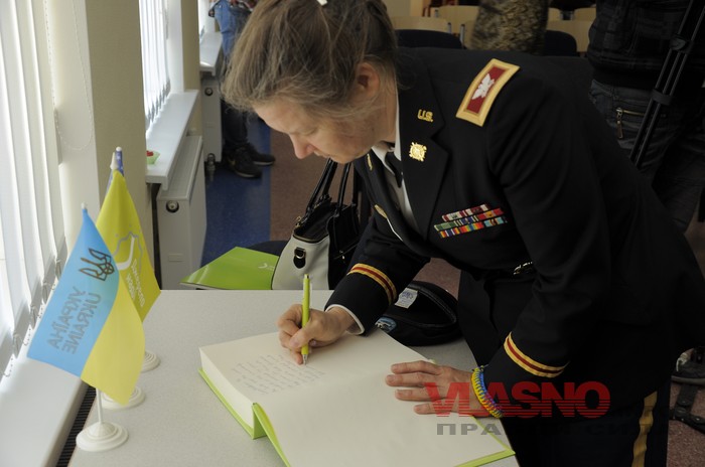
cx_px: 352
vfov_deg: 28.0
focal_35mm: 48
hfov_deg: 41.2
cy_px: 234
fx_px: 938
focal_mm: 32
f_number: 4.2
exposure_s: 1/60
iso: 200
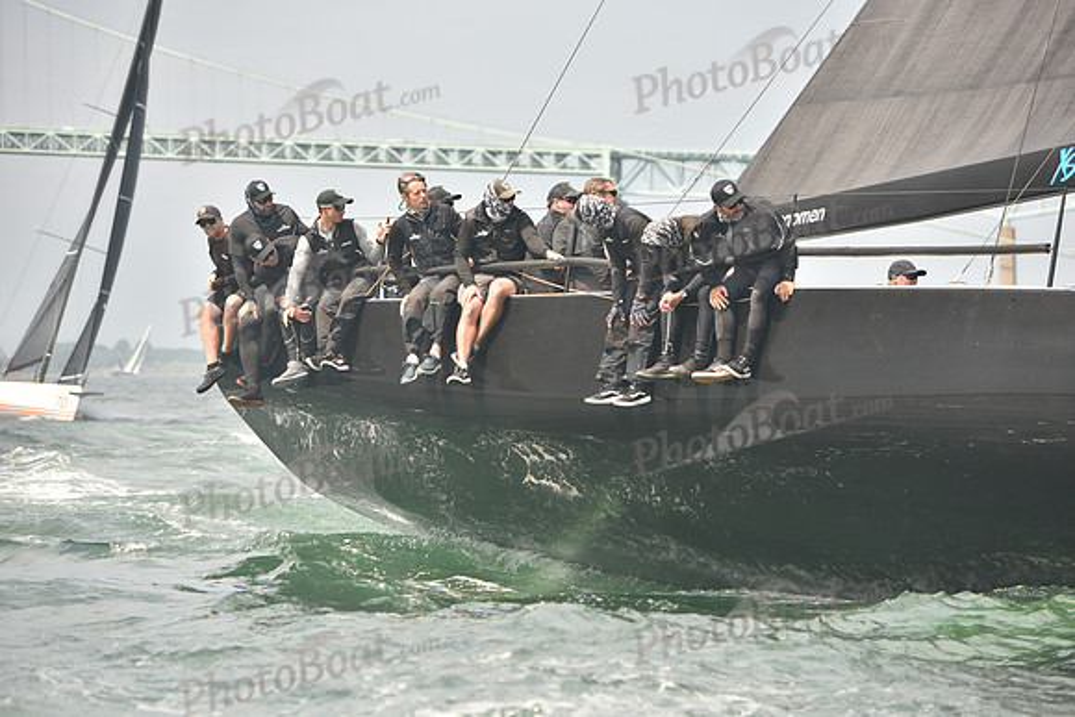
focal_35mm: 135
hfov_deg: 15.2
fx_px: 4032
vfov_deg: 10.2
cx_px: 538
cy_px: 358
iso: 250
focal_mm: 135
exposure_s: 1/640
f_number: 4
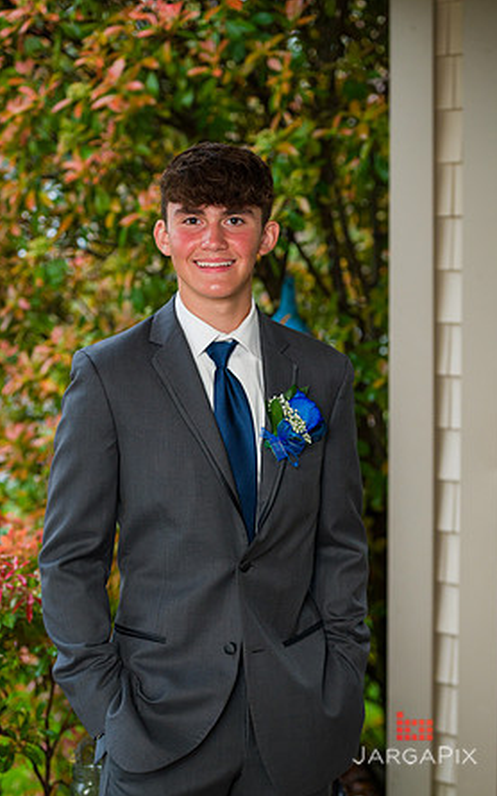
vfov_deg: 28.6
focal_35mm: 72
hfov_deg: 18.1
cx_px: 255
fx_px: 1561
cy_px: 401
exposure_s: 1/200
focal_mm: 70
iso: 1600
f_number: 4
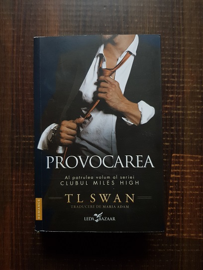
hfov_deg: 53.1
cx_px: 102
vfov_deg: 67.3
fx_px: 203
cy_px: 135
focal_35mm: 26
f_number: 1.7
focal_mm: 4.3
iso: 250
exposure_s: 1/10
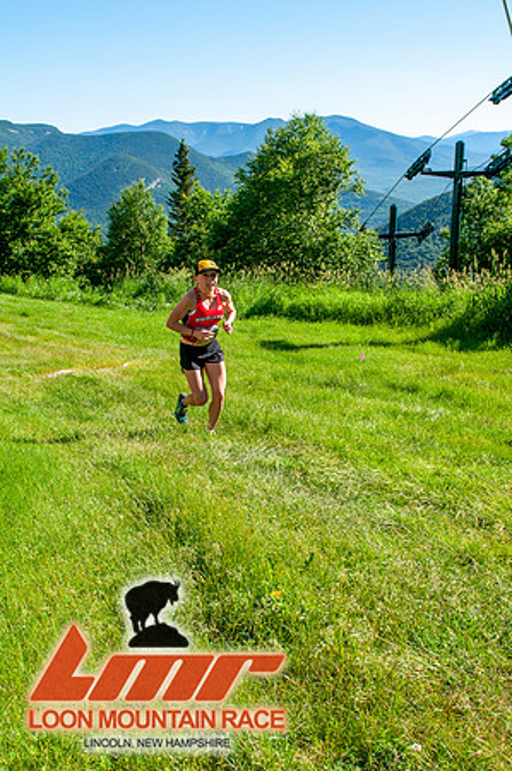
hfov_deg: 36.8
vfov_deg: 53.2
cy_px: 386
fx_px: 770
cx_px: 256
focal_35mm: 36
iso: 200
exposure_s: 1/400
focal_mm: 24
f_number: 8
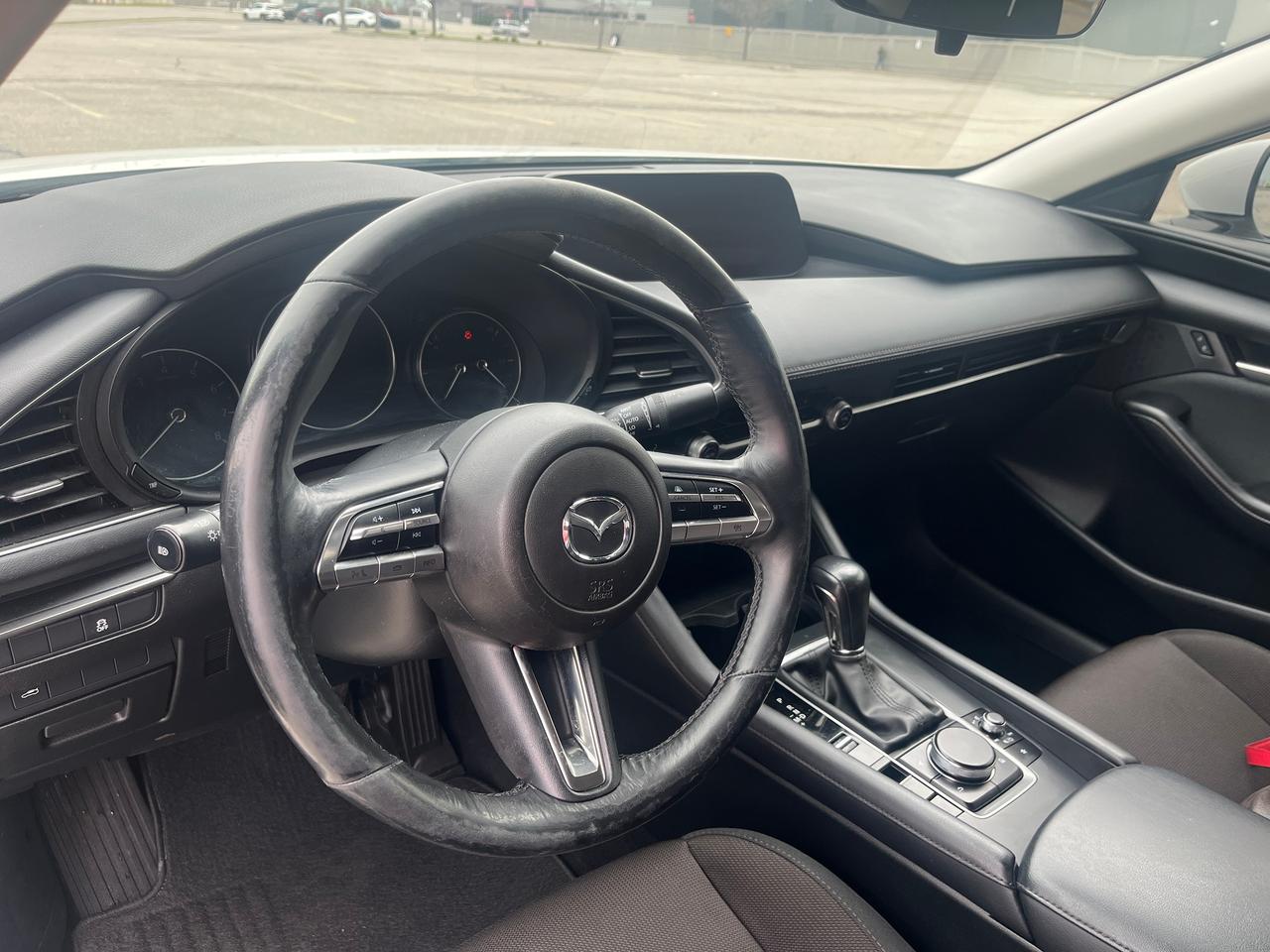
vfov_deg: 53.1
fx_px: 954
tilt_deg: -25.7
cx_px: 635
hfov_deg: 67.3
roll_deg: -3.8
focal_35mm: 26
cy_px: 476
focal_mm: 5.1
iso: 50
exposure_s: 1/189
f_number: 1.6
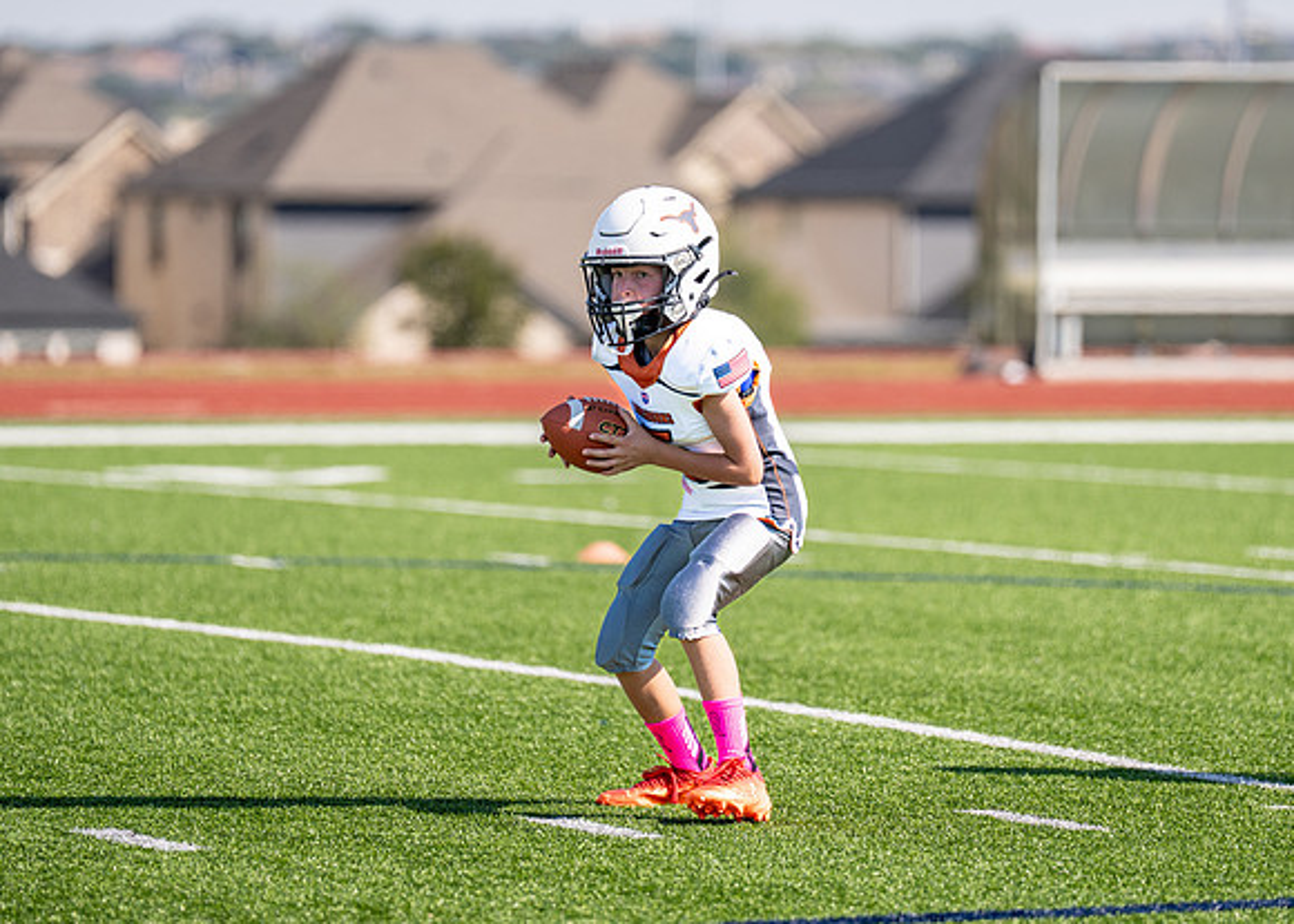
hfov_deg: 7.1
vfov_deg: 5.0
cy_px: 382
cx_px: 695
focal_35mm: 285
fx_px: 10489
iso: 100
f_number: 2.8
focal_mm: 200
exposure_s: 1/2000
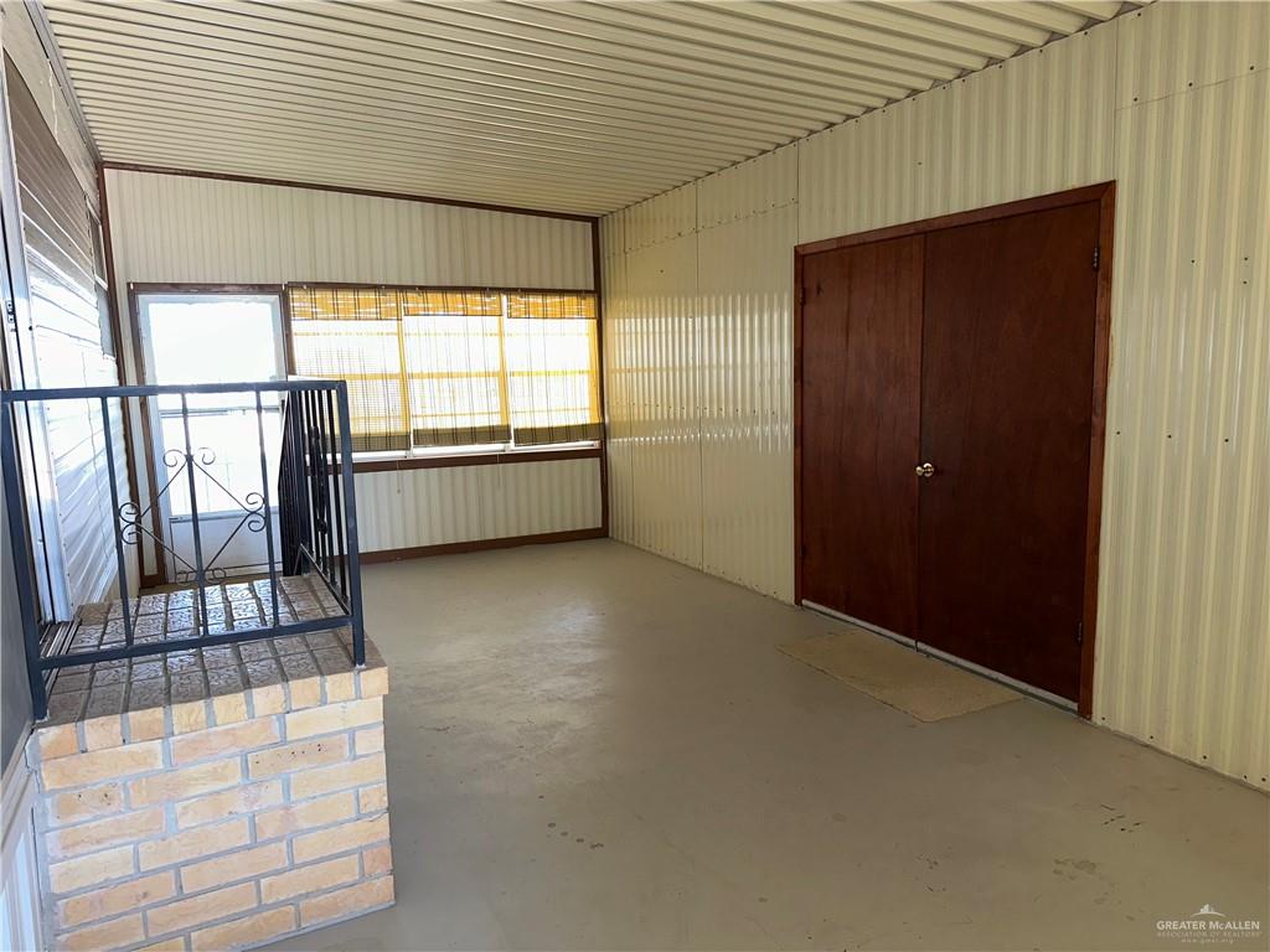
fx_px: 881
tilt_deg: -8.1
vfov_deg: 56.8
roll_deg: +1.4
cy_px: 476
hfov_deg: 71.6
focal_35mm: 24
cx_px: 635
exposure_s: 1/33
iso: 64
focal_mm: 6.86
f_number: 1.78
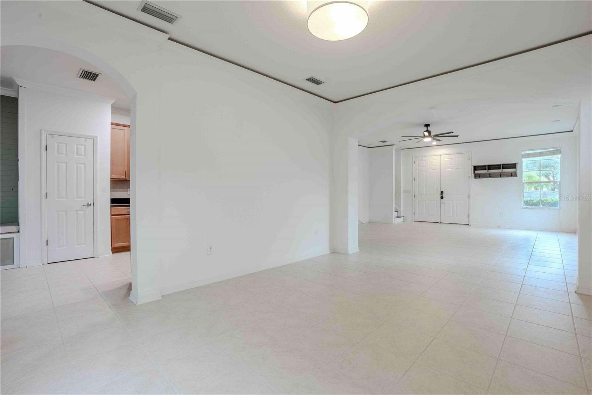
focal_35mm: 16
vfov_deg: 73.7
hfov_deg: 96.7
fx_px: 263
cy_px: 198
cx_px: 296
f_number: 10
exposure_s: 1/500
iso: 800
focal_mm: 16
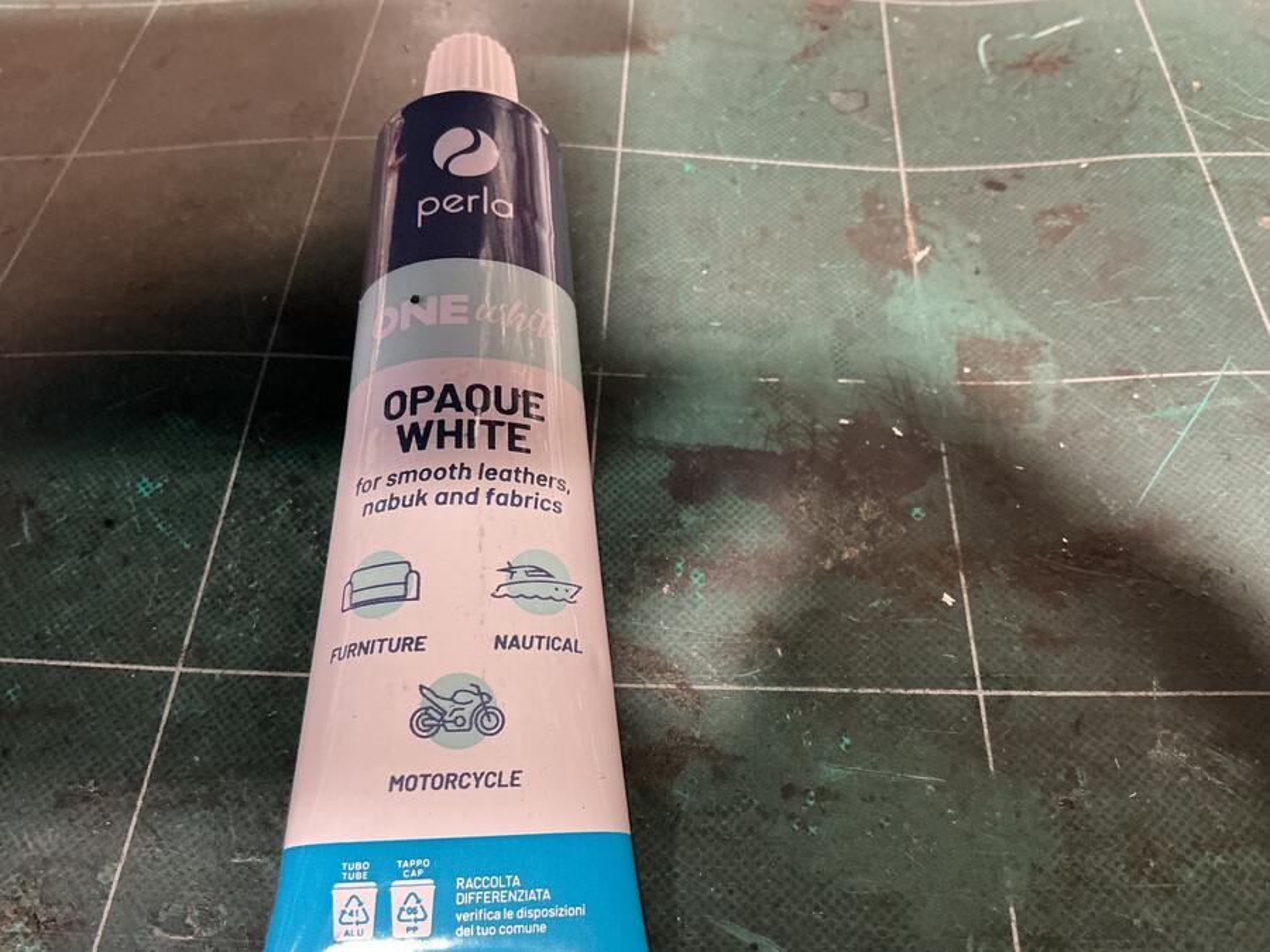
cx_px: 635
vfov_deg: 48.2
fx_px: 1064
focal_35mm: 29
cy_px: 476
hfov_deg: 61.7
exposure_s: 1/33
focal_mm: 3
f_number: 1.8
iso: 250
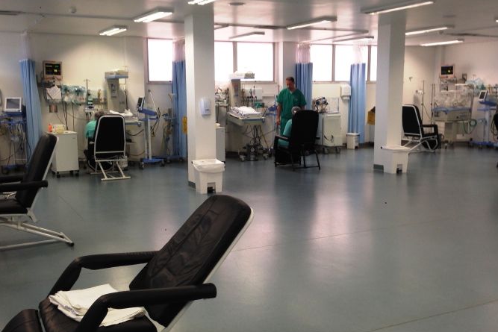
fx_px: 581
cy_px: 175
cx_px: 244
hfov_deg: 46.4
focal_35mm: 42
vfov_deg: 31.9
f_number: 2.4
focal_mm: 4.12
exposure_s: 1/24
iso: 50
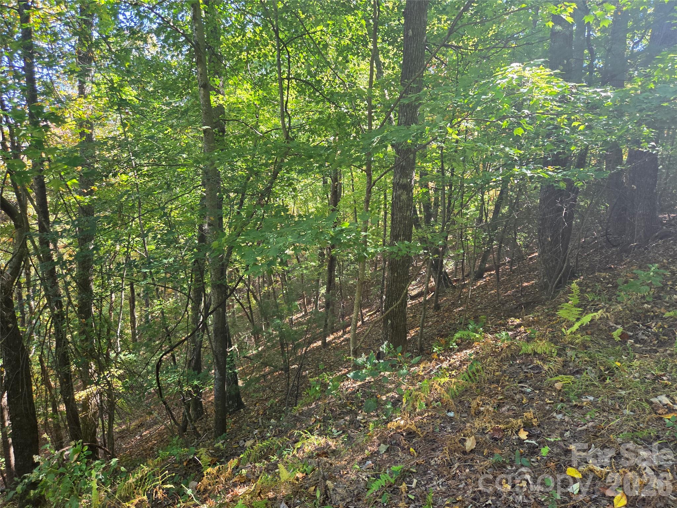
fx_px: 450
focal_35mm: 23
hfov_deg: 73.9
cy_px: 254
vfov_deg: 58.9
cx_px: 338
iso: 160
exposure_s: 1/180
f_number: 1.8
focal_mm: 5.4
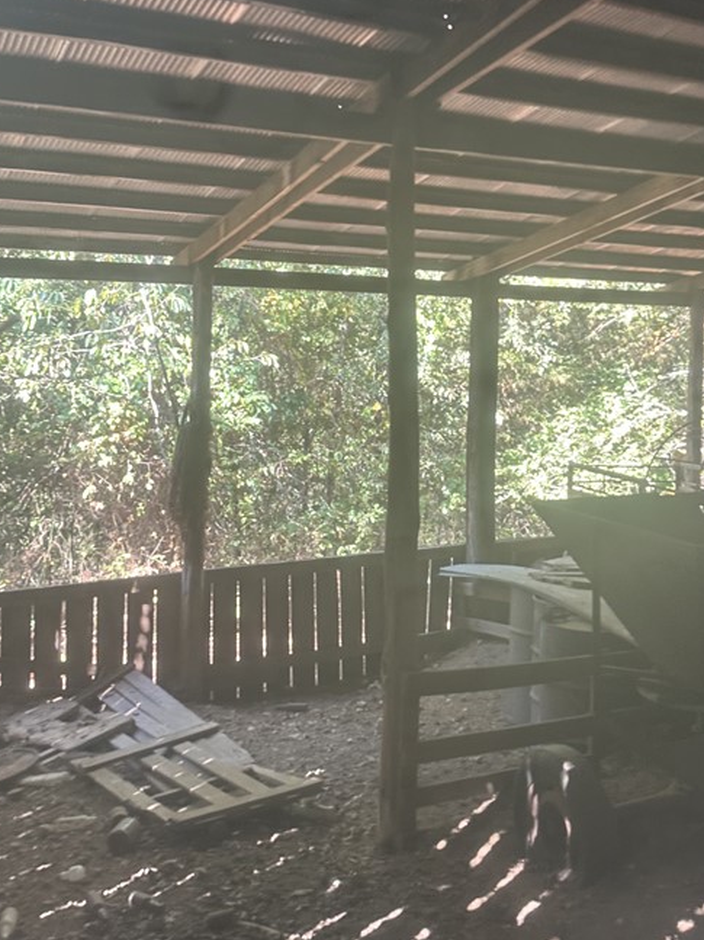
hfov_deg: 37.6
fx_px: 1031
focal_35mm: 38
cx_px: 419
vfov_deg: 48.6
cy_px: 362
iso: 160
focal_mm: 6.86
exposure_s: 1/121
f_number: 1.78
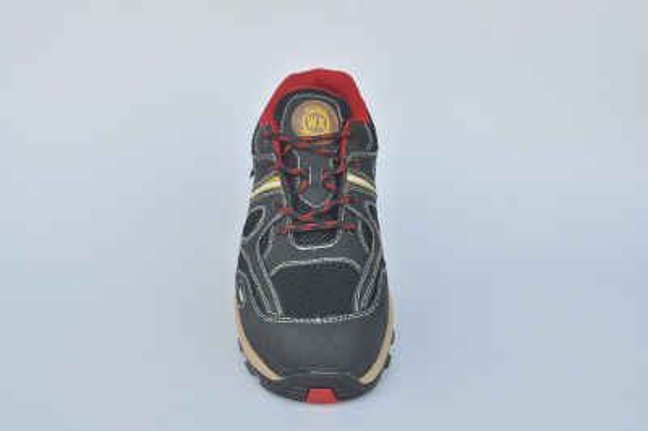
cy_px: 216
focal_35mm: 40
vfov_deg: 33.0
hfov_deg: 48.0
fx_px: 728
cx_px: 324
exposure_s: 1/125
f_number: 7.1
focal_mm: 27
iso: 200
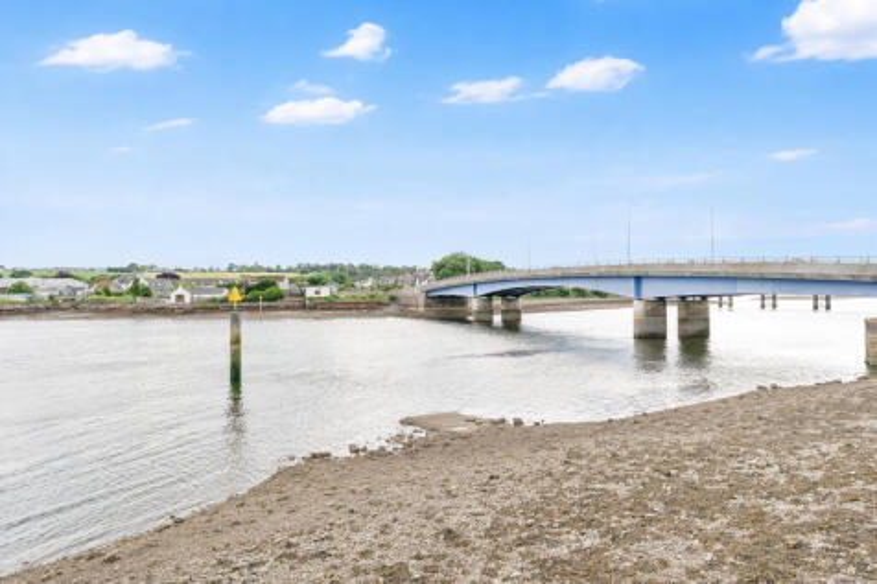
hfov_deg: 63.7
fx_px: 706
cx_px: 438
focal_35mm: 29
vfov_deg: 44.9
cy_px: 292
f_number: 4.5
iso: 200
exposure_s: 1/1600
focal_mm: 29
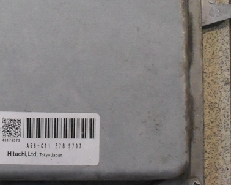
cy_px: -15
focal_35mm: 99
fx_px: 676
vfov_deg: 15.2
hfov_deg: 18.9
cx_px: 11
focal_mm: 6.3
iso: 200
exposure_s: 1/20
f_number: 2.8
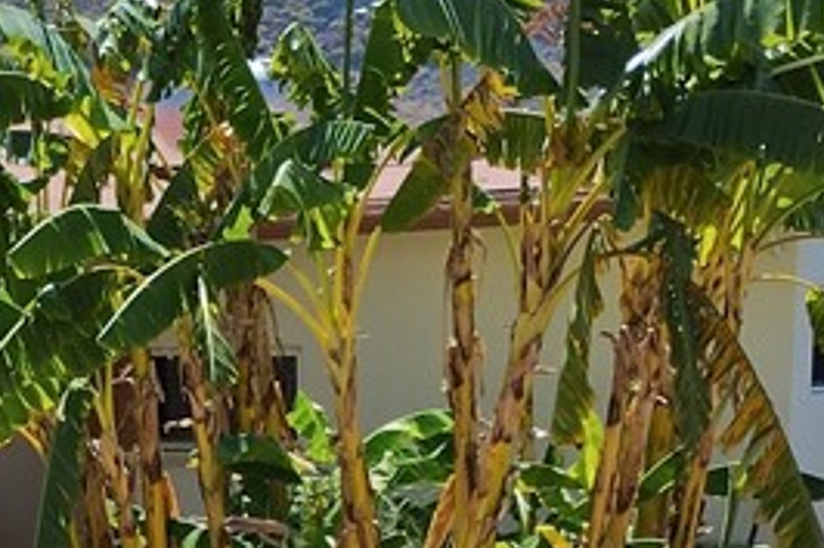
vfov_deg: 11.8
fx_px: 2562
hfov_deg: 17.5
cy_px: 755
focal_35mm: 112
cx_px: -153
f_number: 1.8
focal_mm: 4.27
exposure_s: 1/689
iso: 100
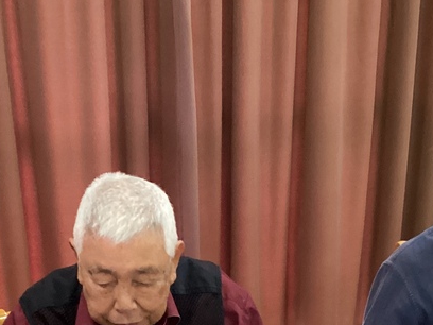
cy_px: 392
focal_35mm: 76
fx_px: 951
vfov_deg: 18.4
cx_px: 162
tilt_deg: -27.4
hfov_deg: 25.6
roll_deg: +0.9
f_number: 2.4
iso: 400
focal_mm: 3.3
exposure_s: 1/40
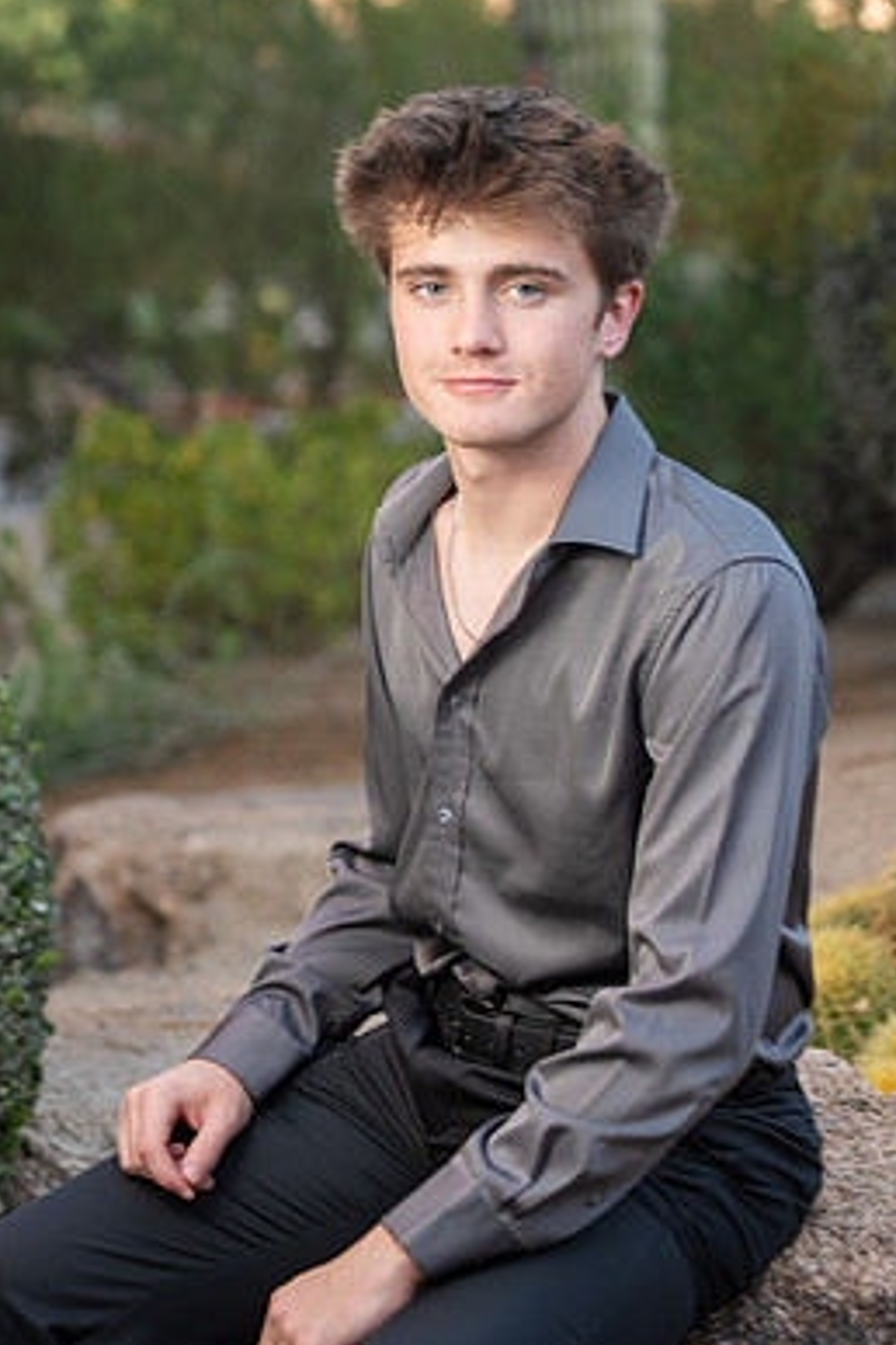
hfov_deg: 11.2
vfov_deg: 16.8
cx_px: 403
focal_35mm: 122
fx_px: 4554
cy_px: 650
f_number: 4
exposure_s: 1/80
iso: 800
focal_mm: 105
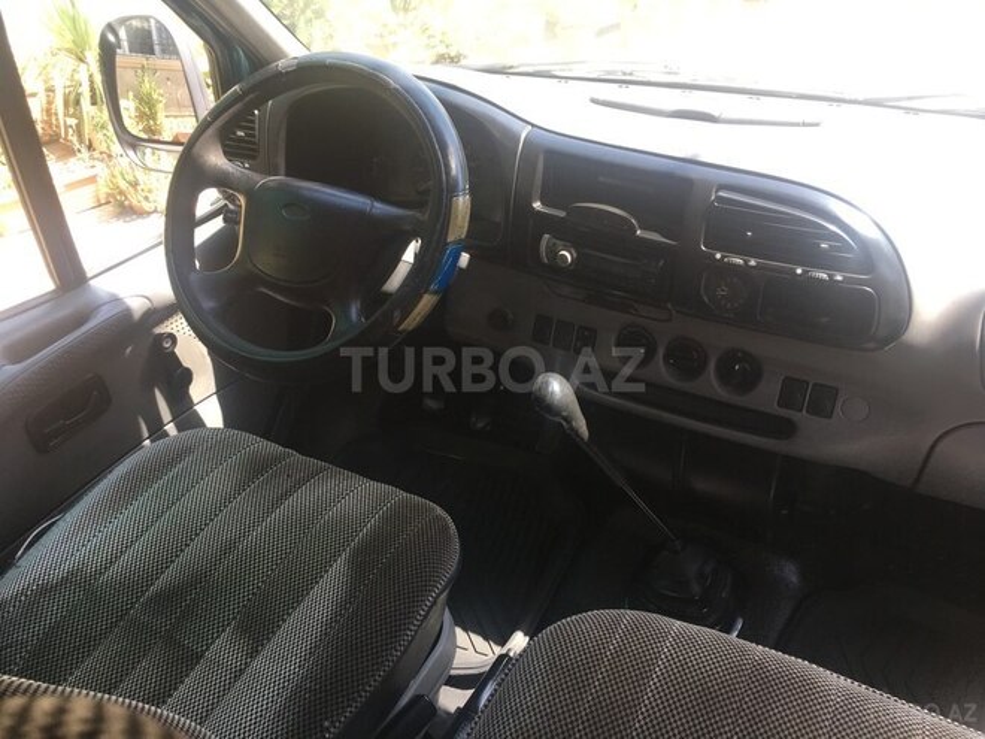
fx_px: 825
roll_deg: +4.2
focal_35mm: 29
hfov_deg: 61.7
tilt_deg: -35.1
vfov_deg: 48.2
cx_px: 492
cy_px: 370
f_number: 2.2
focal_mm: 4.15
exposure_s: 1/100
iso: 32
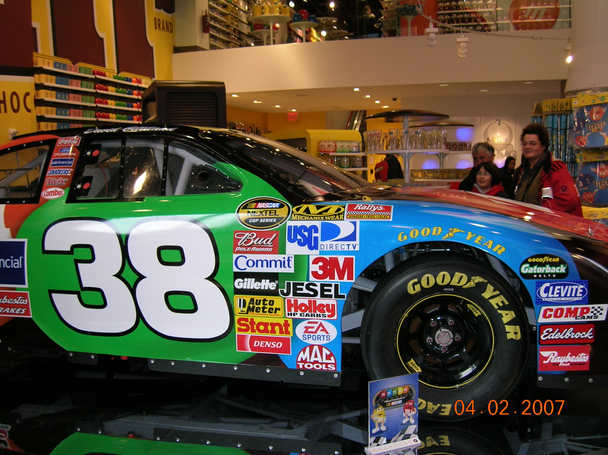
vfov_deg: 41.7
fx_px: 597
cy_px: 228
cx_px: 304
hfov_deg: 54.0
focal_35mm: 34
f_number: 2.9
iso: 61
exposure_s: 1/29
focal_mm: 5.7
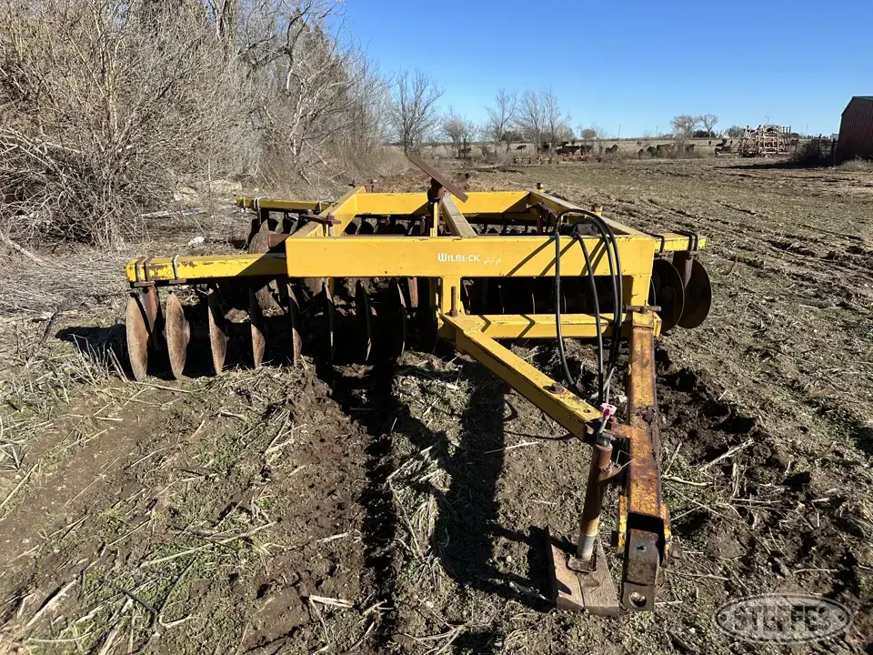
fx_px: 605
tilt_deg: -16.3
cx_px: 436
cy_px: 328
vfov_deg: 56.8
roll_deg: +0.1
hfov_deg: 71.6
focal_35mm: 24
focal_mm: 6.86
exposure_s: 1/2882
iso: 80
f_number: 1.78
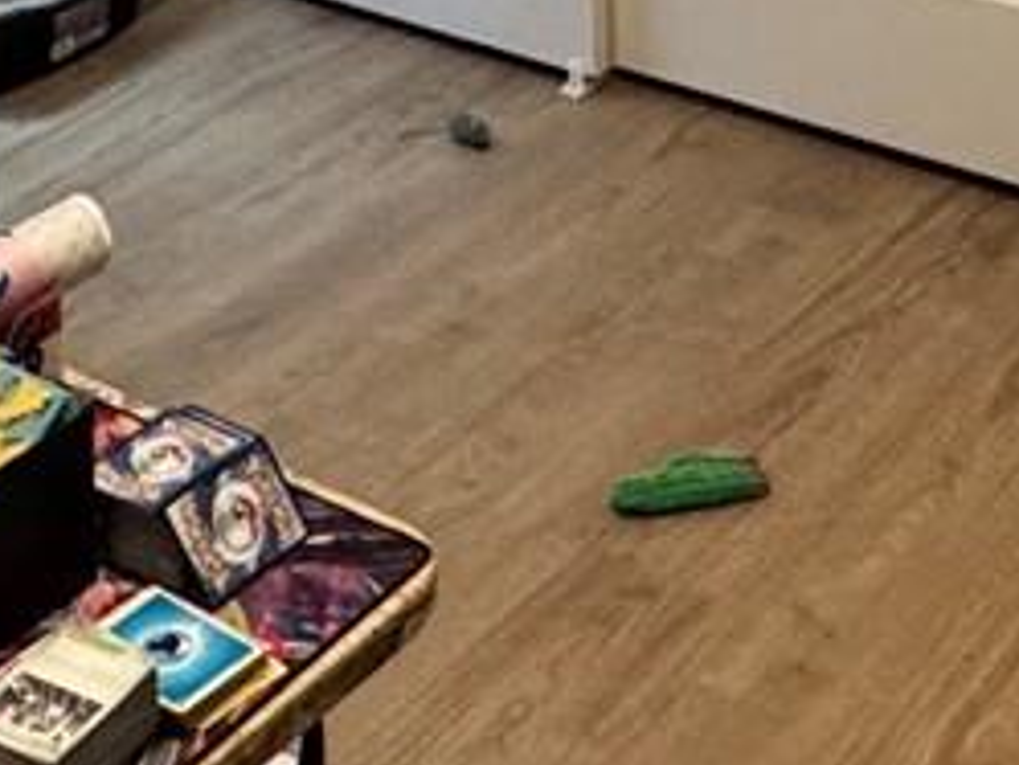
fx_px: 2651
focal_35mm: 90
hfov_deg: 21.8
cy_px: -933
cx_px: 536
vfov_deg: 13.3
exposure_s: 1/62
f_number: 2.2
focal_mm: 2.22
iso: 250
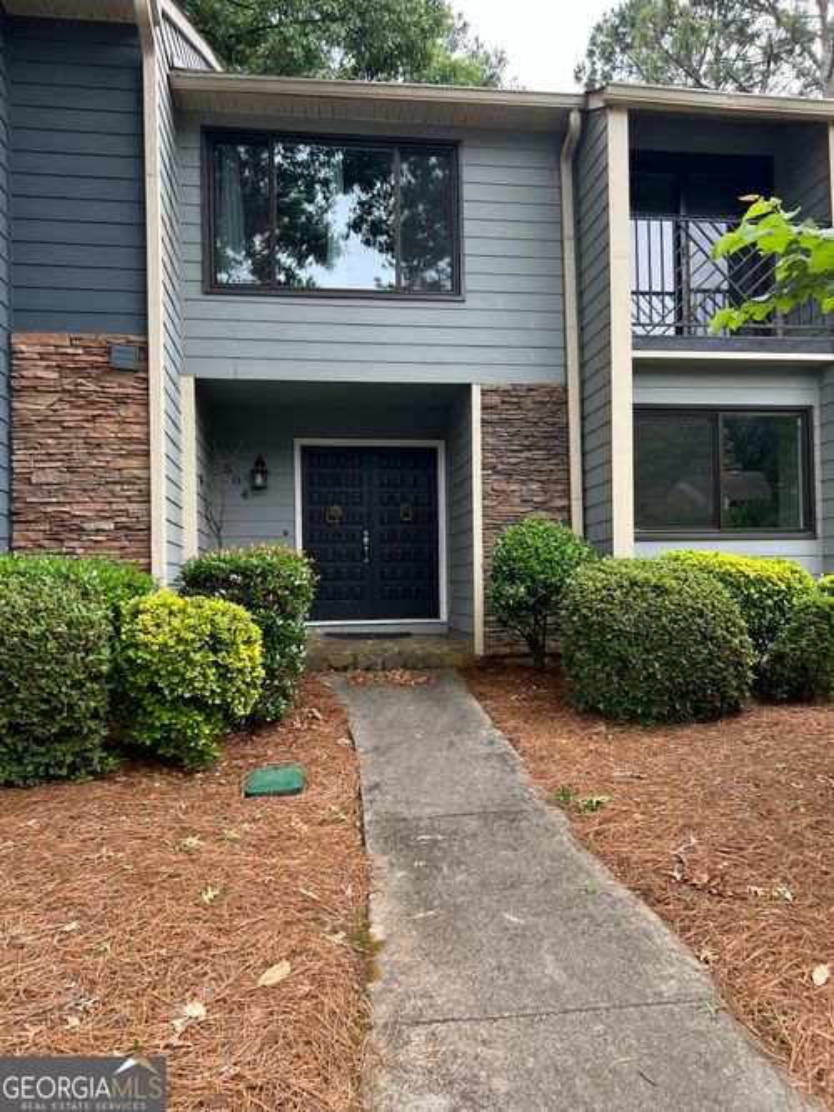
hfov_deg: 53.0
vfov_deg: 67.3
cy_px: 556
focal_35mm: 26
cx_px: 417
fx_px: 835
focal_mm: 5.7
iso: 40
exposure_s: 1/292
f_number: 1.5
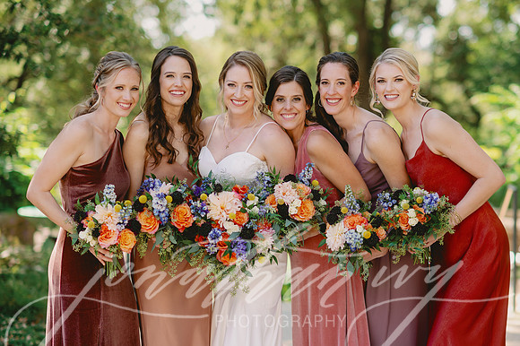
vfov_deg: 13.5
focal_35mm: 102
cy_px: 181
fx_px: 1466
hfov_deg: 20.1
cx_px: 278
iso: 100
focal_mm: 85
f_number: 2.2
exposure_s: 1/640
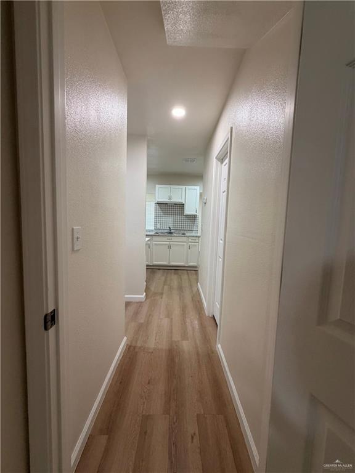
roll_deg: -2.0
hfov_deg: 85.7
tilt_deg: -5.0
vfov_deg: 102.1
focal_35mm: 14
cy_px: 236
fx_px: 191
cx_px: 178
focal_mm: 2.22
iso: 250
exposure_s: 1/120
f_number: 2.2
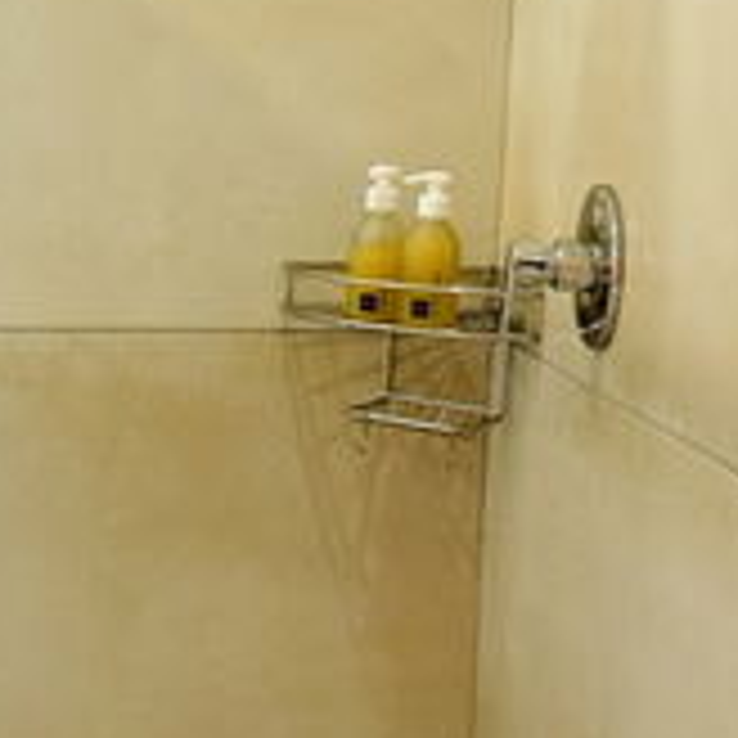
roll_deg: +0.1
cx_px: -351
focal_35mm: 145
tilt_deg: -8.8
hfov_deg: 11.6
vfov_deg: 12.0
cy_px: 518
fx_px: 3497
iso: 250
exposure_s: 1/50
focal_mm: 6.76
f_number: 1.78
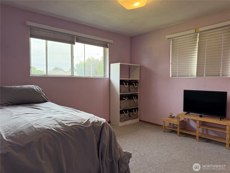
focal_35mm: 24
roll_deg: -1.2
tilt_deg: -1.4
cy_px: 86
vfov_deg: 56.8
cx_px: 115
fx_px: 159
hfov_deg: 71.6
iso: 160
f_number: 1.78
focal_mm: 6.76
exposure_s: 1/237
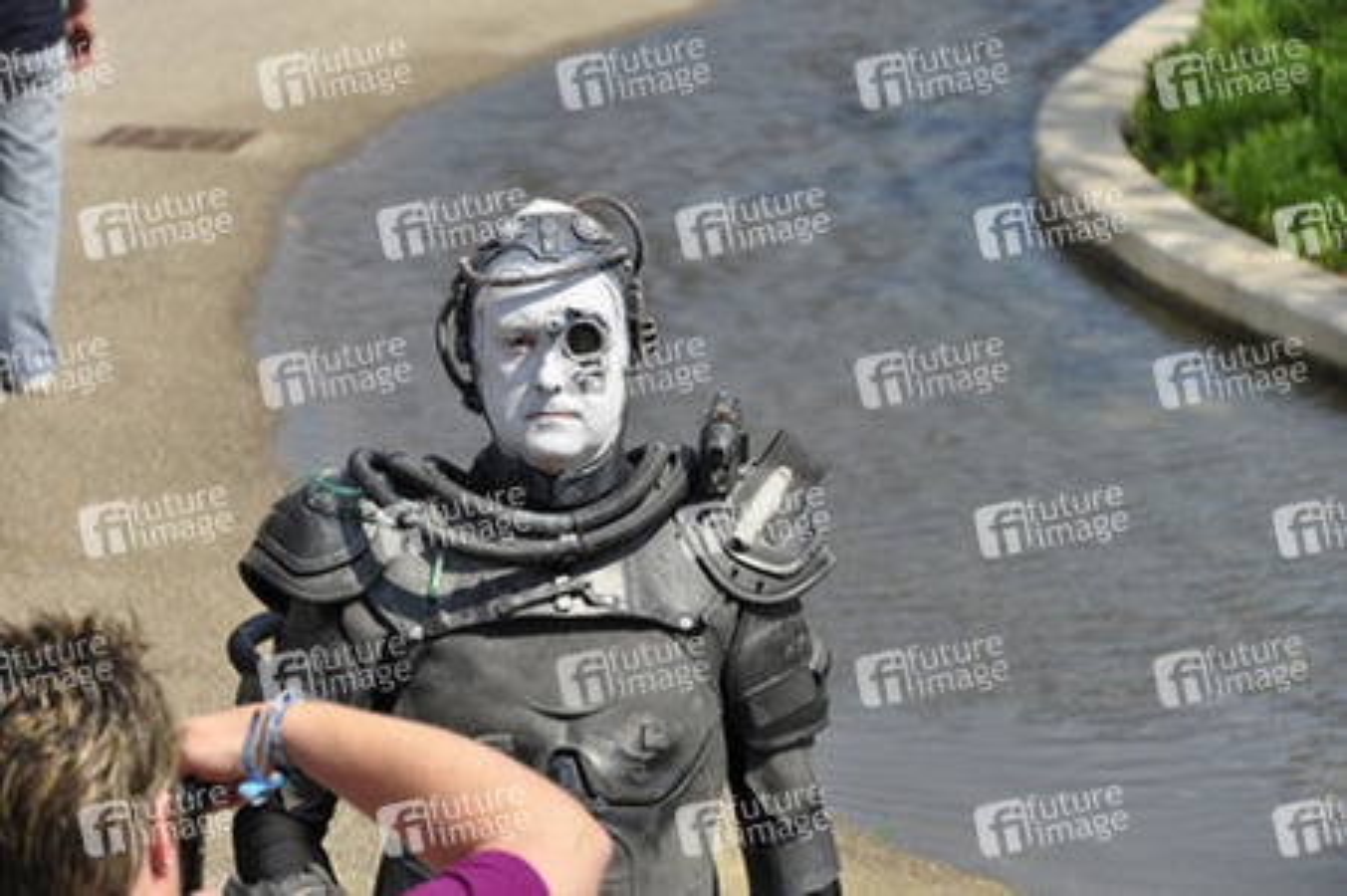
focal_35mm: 158
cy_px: 448
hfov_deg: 13.0
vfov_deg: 8.7
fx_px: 5889
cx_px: 674
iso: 200
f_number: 6.3
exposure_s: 1/640
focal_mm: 105
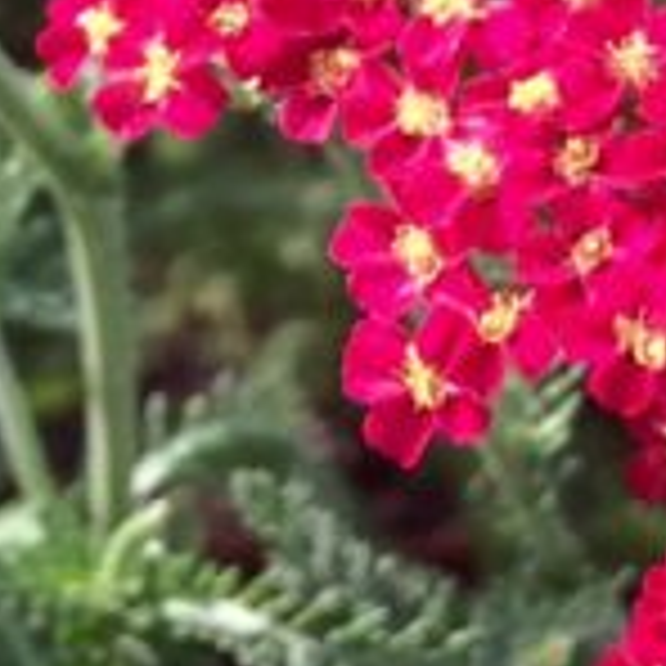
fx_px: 3853
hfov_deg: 9.9
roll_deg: -2.3
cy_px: -292
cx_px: 540
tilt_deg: -34.0
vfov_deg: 9.6
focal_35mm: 177
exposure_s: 1/477
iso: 32
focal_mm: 4.15
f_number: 2.2
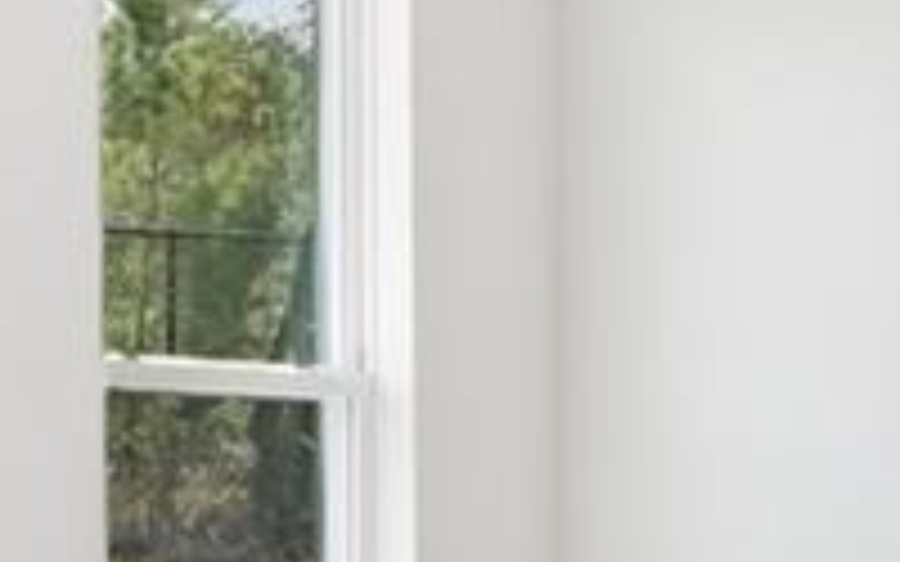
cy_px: 526
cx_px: 320
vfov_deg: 10.7
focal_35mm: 122
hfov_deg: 17.1
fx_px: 2992
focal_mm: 10
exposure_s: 1/5
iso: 100
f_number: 7.1
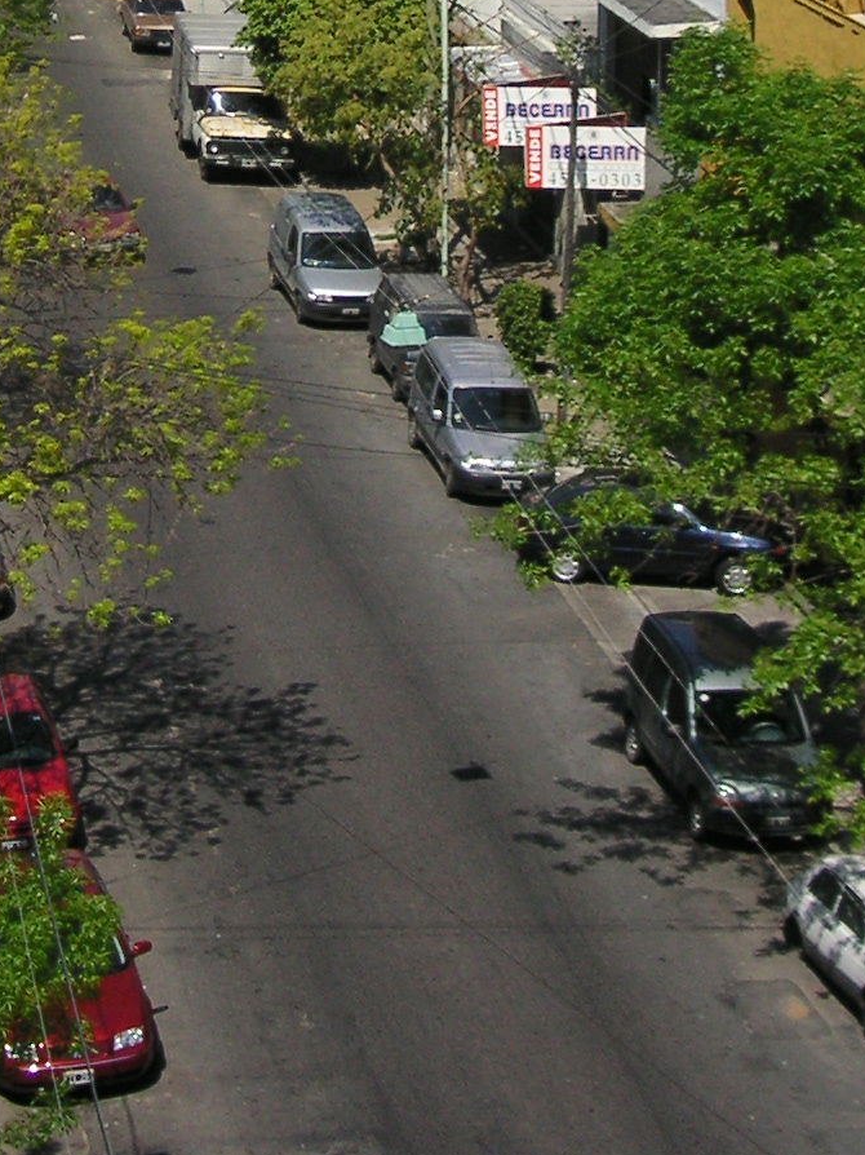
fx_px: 3533
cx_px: 283
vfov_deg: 17.9
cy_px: -98
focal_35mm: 106
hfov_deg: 13.9
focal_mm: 6.1
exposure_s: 1/180
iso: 50
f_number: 6.7
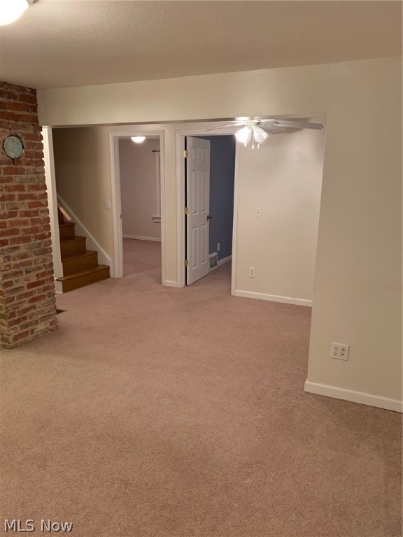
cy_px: 268
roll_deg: -0.2
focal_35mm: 26
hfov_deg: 53.1
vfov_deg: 67.3
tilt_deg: -13.8
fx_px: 404
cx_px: 202
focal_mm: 4.25
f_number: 1.8
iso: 320
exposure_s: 1/60
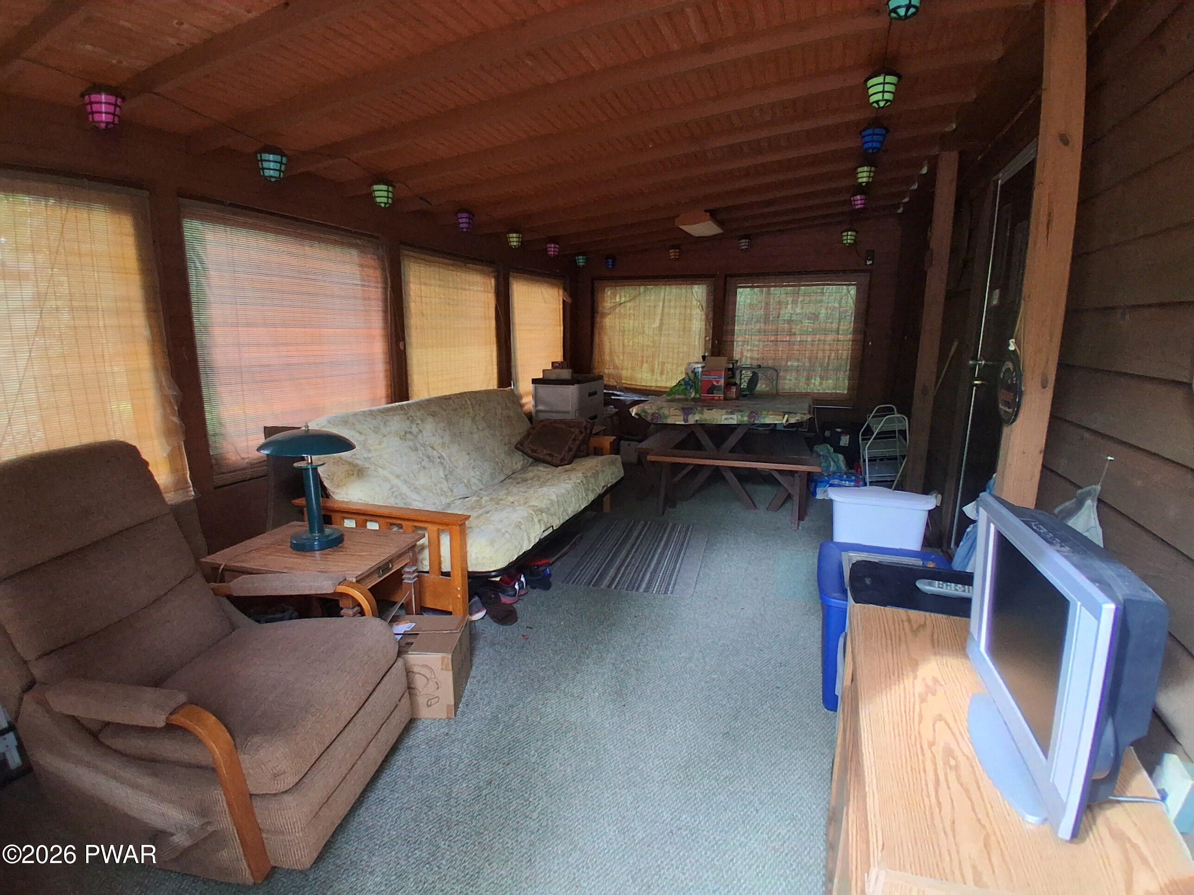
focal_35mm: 17
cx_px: 597
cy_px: 448
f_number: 2.2
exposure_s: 1/40
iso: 250
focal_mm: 1.4
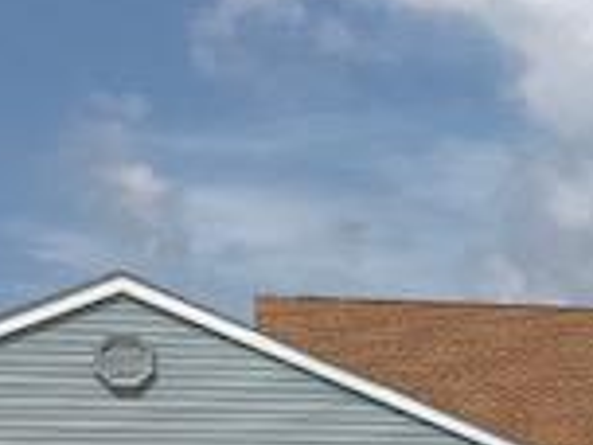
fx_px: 2021
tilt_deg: -2.6
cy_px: 722
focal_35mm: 118
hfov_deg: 15.5
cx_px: 870
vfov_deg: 11.8
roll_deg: +1.2
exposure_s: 1/5650
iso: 20
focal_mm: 3.99
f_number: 1.8
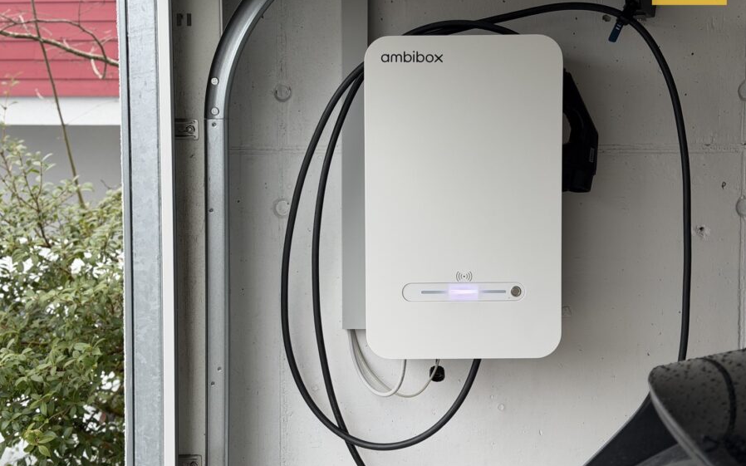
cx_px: 373
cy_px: 211
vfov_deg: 25.3
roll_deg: +0.7
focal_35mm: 51
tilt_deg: -4.4
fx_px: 1037
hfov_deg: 39.6
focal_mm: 6.76
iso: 50
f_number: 1.78
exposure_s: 1/156
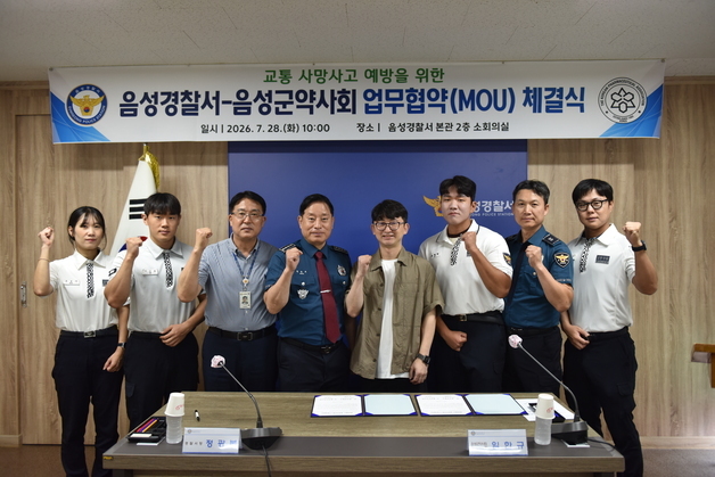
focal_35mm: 28
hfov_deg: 65.5
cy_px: 238
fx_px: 556
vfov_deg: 46.4
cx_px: 358
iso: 800
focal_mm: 28
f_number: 2.8
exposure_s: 1/160
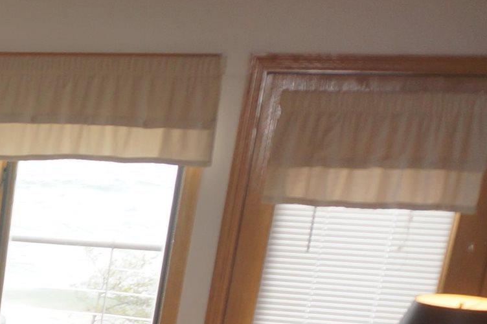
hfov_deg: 16.3
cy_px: 524
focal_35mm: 98
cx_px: -466
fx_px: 1325
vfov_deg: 13.0
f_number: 4
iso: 200
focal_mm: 16
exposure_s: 1/60
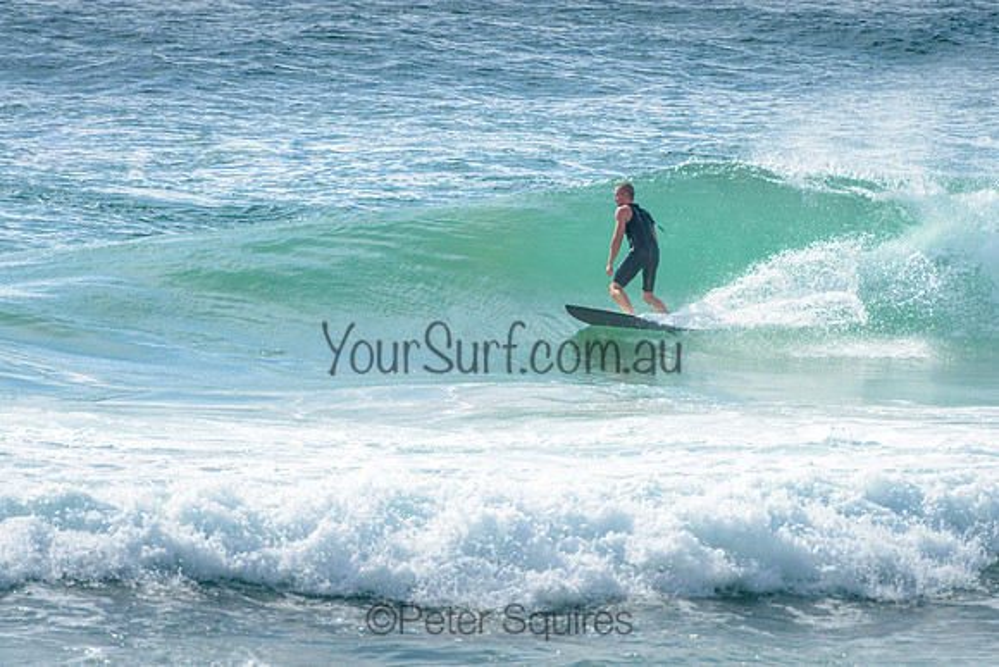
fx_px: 13612
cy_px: 299
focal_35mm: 490
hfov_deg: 4.2
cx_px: 571
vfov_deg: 2.8
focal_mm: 400
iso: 200
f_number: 7.1
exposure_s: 1/1600
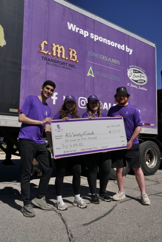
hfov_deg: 43.7
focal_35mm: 30
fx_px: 202
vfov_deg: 61.9
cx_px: 81
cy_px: 121
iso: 200
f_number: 22
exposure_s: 1/320
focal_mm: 30
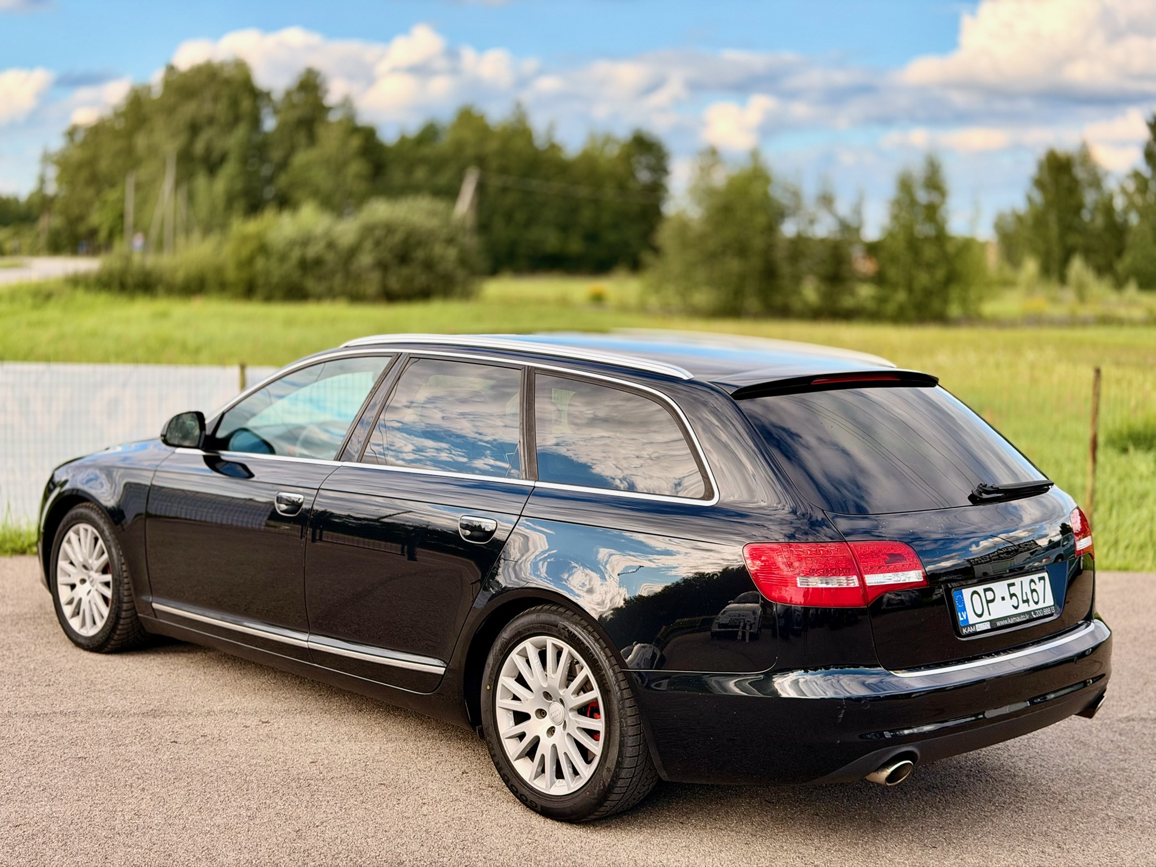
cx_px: 578
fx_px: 1603
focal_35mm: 48
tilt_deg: -6.6
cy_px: 434
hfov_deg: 39.7
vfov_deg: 30.3
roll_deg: -0.9
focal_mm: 6.76
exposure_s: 1/1642
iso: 80
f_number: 1.78
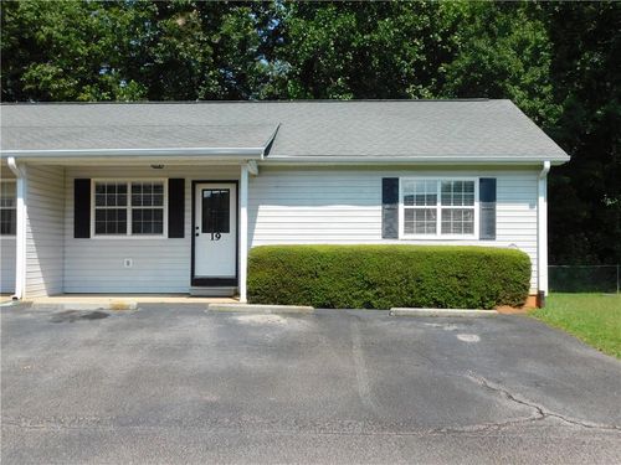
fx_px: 646
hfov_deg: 51.4
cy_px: 232
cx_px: 310
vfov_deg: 39.7
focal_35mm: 36
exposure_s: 1/1000
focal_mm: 6.3
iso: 125
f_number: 3.5
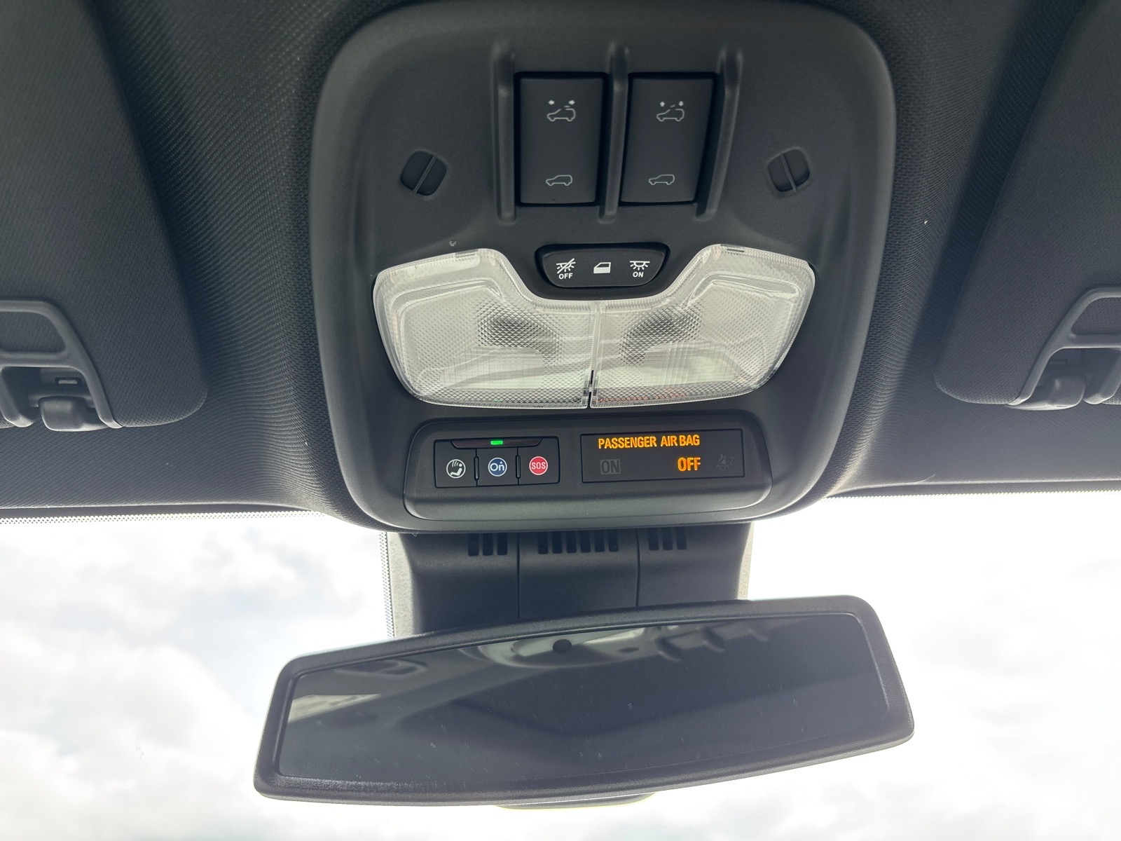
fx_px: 842
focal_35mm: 26
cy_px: 420
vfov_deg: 53.1
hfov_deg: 67.3
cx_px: 560
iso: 50
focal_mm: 5.96
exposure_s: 1/121
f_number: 1.6
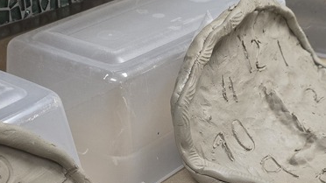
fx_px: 596
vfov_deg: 17.0
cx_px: 170
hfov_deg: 30.6
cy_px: 195
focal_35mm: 69
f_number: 1.7
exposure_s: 1/120
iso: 200
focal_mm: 6.3
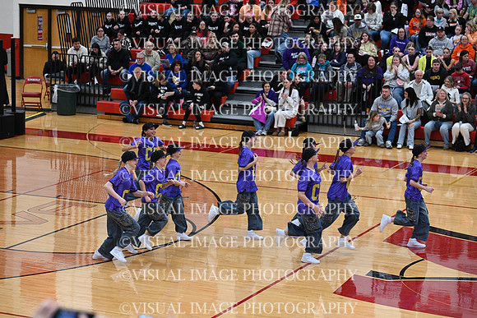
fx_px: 1352
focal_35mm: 102
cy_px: 159
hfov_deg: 20.0
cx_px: 238
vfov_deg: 13.4
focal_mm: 102
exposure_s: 1/400
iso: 4000
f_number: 3.5
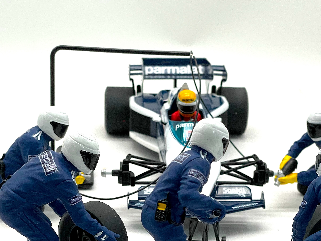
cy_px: 174
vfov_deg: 19.0
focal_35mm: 77
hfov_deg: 25.3
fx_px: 714
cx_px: 179
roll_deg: -1.7
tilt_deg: -20.2
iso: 100
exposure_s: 1/116
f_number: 2
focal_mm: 6
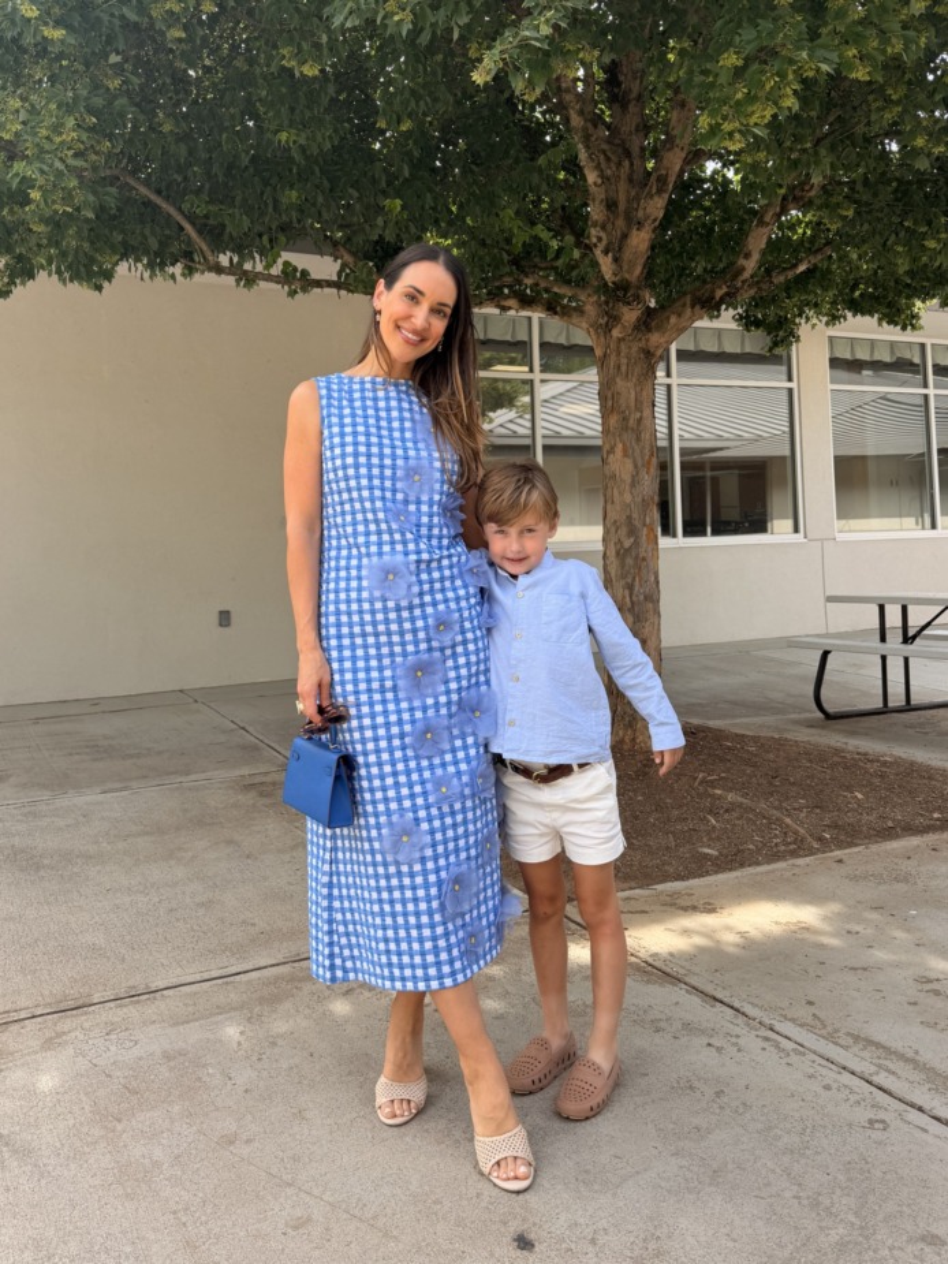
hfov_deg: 56.8
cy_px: 632
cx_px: 474
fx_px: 876
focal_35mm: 24
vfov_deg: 71.6
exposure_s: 1/702
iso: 80
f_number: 1.78
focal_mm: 6.76
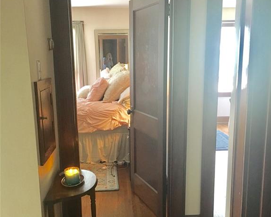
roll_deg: +0.6
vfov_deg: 39.1
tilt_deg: -12.1
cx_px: 136
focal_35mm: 38
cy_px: 123
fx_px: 305
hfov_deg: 47.9
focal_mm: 4.15
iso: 160
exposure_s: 1/30
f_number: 2.2
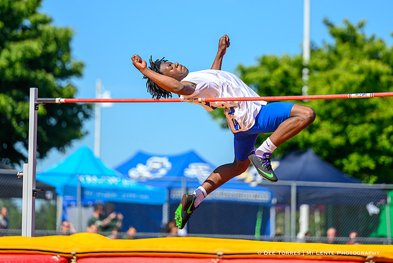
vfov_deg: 6.3
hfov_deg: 9.4
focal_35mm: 219
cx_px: 194
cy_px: 96
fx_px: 2391
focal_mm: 160
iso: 90
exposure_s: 1/1600
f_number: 2.8
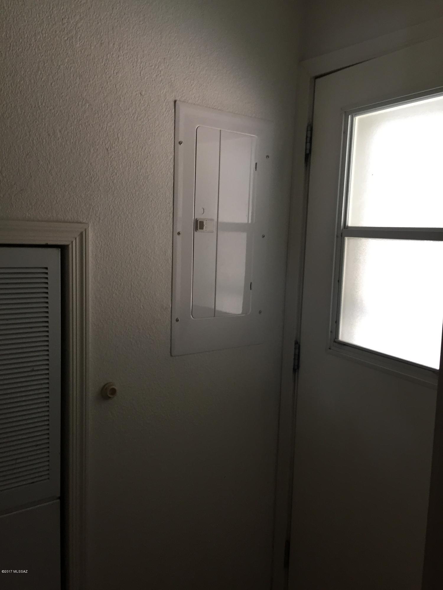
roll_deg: -1.2
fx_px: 495
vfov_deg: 61.7
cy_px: 295
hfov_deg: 48.2
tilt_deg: -5.8
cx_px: 222
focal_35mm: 29
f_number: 2.2
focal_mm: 4.15
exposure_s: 1/30
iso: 40
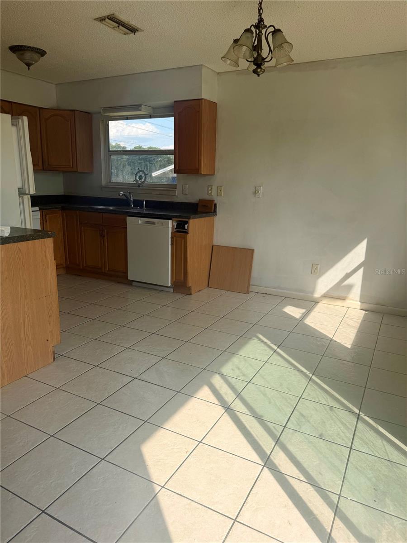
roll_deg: -0.6
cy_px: 272
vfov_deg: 71.6
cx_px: 204
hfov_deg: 56.8
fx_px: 376
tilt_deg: -15.5
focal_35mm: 24
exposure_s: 1/2000
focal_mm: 6.76
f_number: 1.78
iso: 80
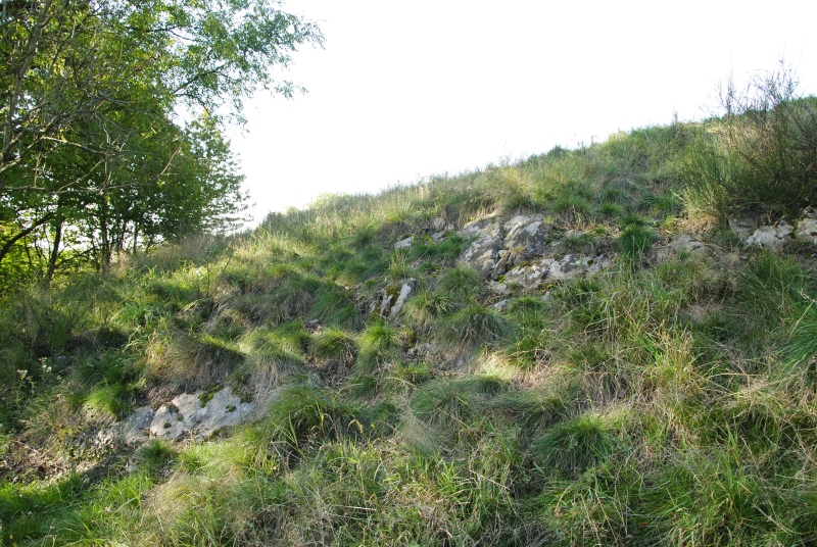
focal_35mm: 27
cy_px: 274
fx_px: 614
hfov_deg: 67.3
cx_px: 408
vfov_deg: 48.1
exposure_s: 1/60
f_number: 8
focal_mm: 18
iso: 400
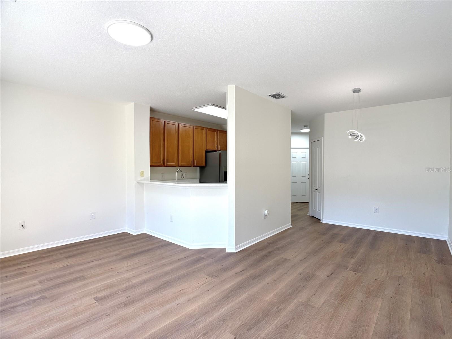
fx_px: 313
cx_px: 226
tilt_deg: -0.6
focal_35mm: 24
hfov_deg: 71.6
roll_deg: +0.0
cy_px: 170
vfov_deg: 56.8
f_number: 1.78
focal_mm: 6.76
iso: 80
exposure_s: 1/211
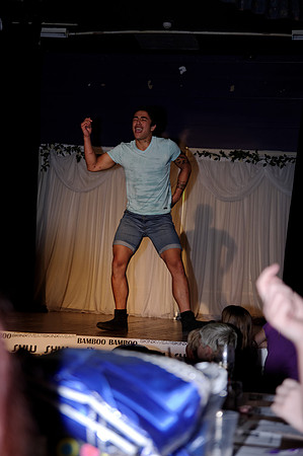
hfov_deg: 18.1
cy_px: 228
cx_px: 152
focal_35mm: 75
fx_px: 949
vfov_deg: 27.0
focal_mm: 50
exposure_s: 1/180
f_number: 2.8
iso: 200
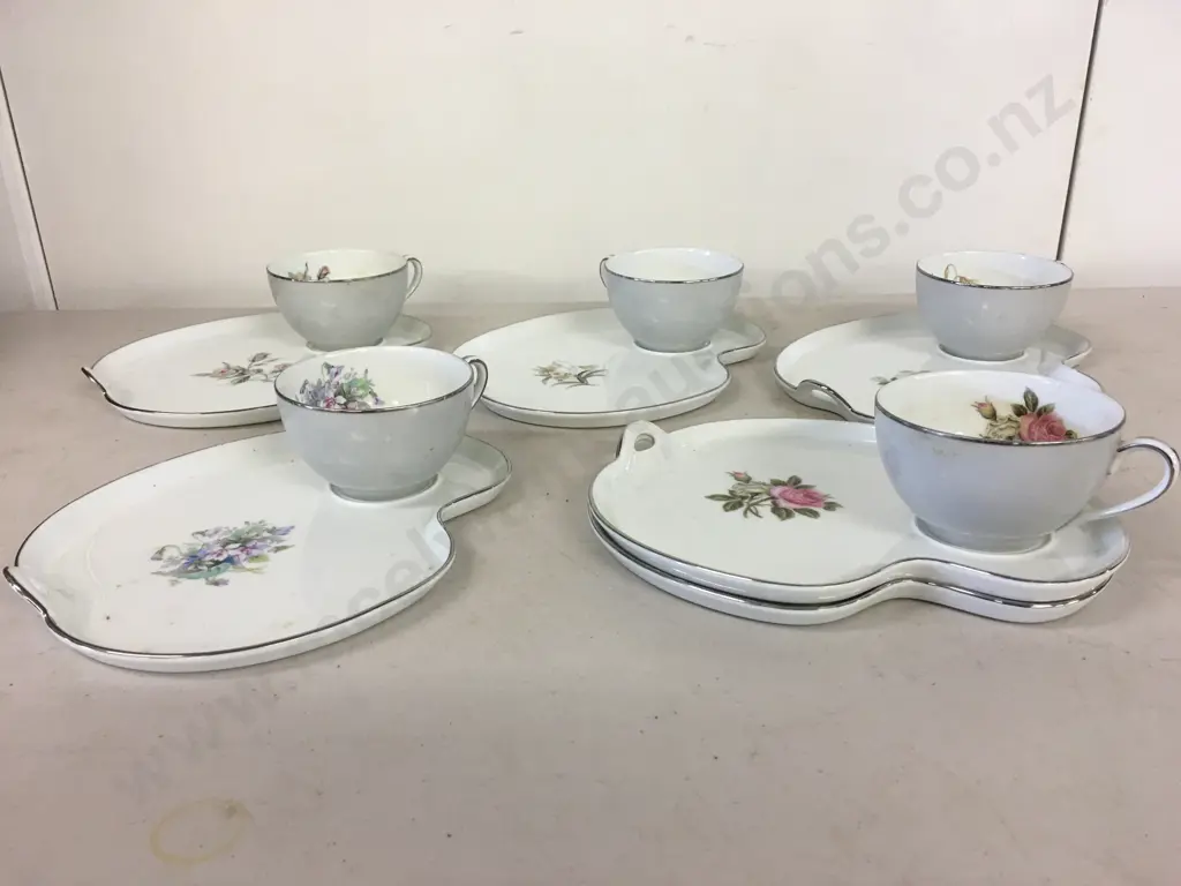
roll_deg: +0.7
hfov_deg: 61.7
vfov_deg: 48.2
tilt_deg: -22.4
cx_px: 590
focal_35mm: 29
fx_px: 989
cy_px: 443
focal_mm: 4.15
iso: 40
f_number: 2.2
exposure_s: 1/33
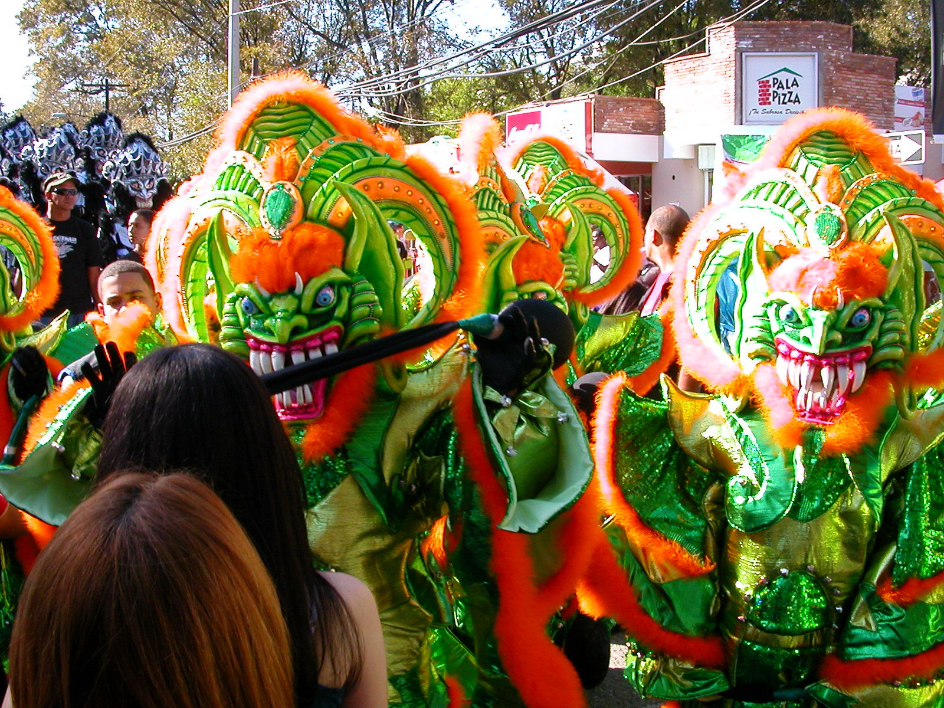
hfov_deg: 50.1
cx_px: 472
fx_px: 1009
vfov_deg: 38.7
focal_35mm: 37
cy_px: 354
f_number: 4.5
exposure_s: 1/137
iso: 100
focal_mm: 5.6
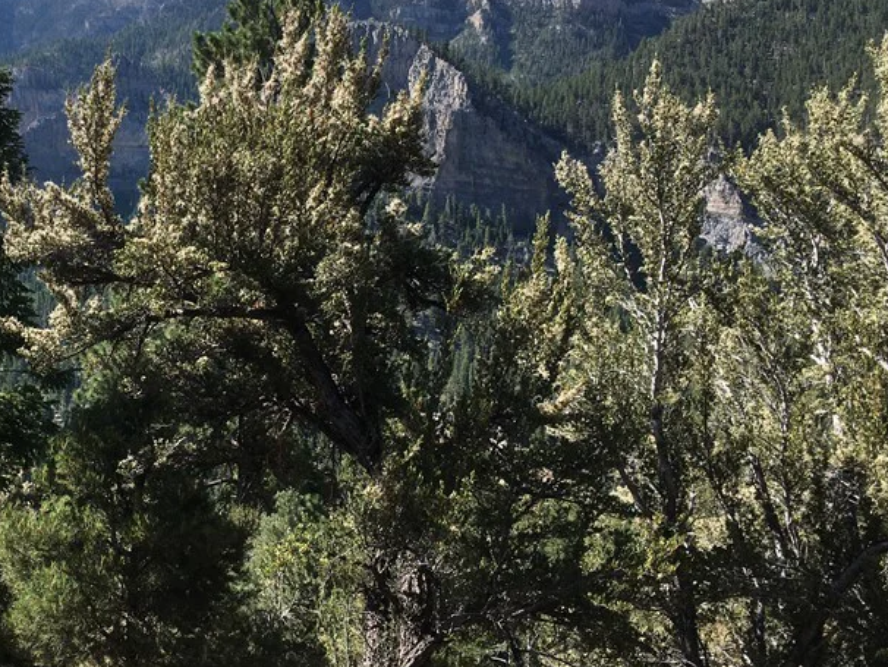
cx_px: 195
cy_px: 299
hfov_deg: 37.7
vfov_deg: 29.7
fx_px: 1257
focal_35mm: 49
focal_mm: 4.15
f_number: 2.2
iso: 25
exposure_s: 1/1026
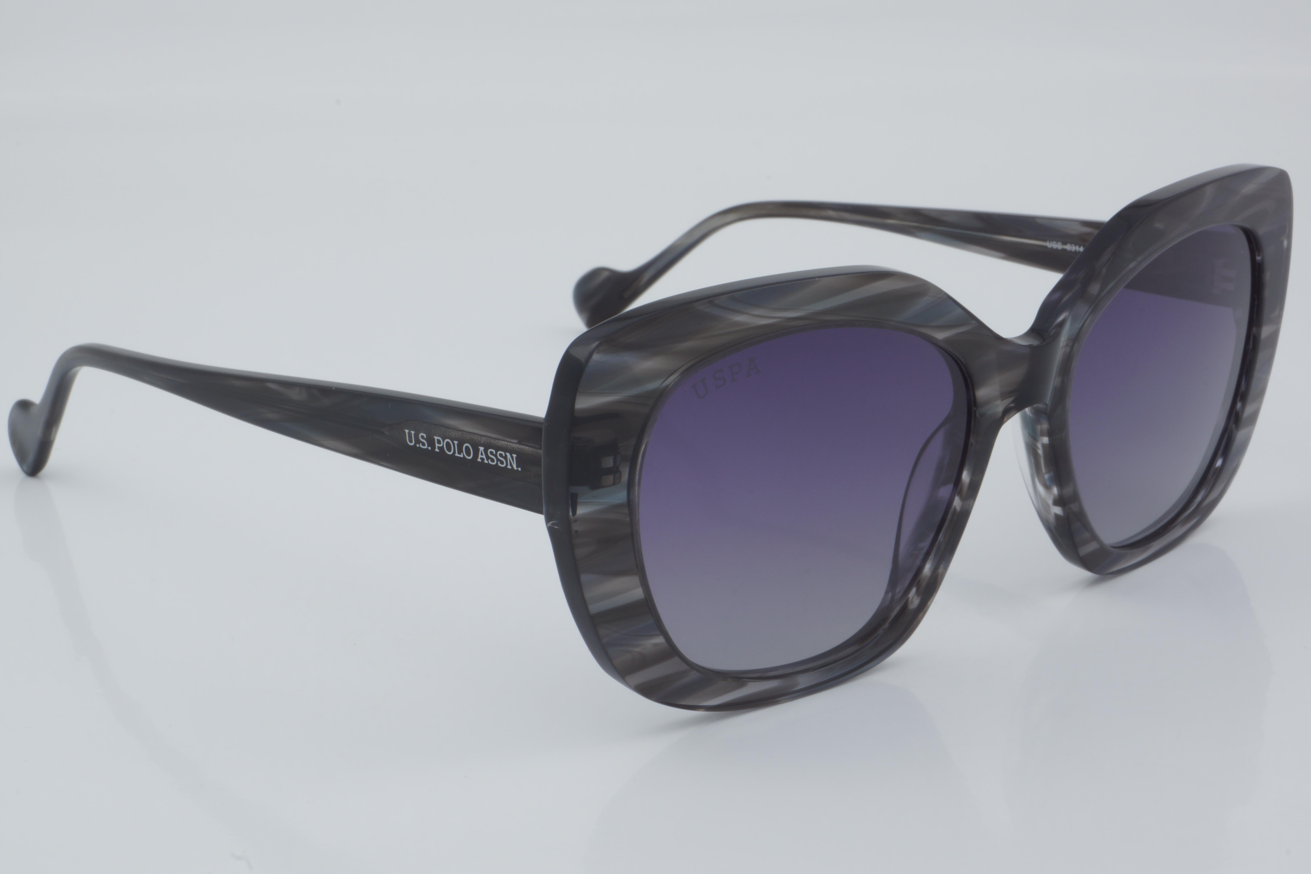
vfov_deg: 18.2
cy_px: 437
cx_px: 656
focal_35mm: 75
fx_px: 2731
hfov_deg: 27.0
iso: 100
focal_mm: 50
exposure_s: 1/4
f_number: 32
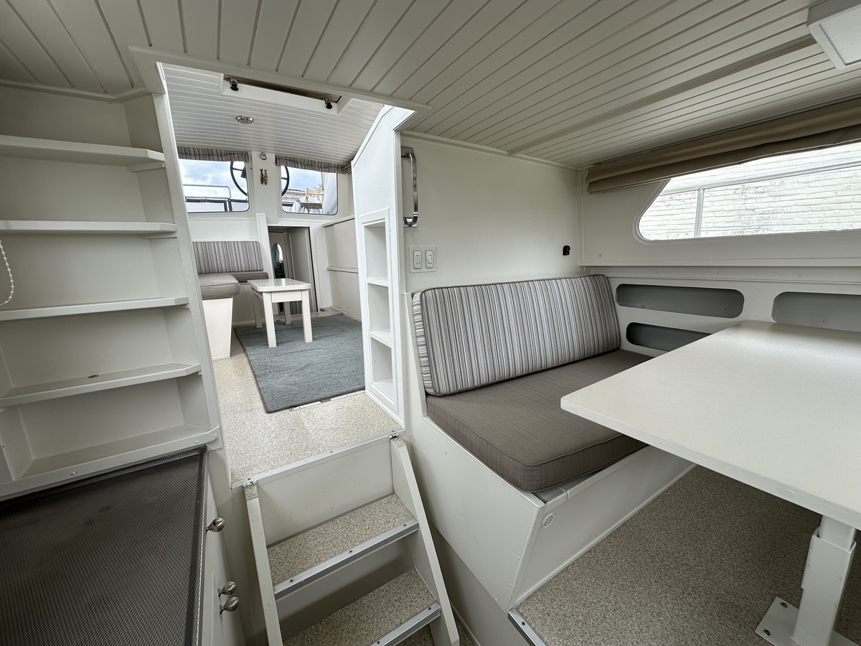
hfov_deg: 102.1
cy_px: 323
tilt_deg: -11.9
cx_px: 430
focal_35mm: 14
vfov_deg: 85.7
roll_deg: +1.8
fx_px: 348
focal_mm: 2.22
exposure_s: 1/404
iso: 40
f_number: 2.2
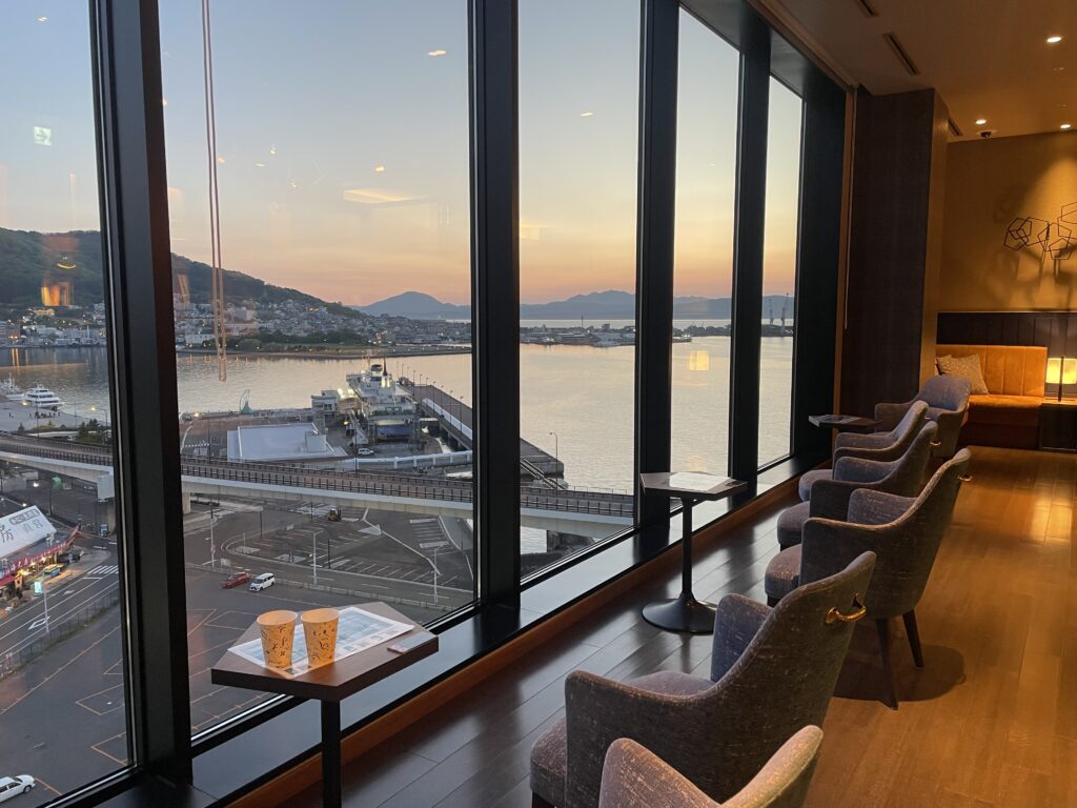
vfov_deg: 53.1
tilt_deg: -6.3
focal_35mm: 26
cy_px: 404
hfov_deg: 67.3
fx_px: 809
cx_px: 538
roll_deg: +0.4
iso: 80
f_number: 1.6
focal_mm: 4.2
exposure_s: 1/50
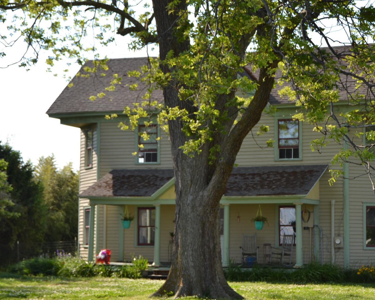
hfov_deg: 20.8
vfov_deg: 16.7
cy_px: 165
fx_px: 1021
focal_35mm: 92
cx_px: 223
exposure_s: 1/200
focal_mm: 46
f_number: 7.1
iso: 100
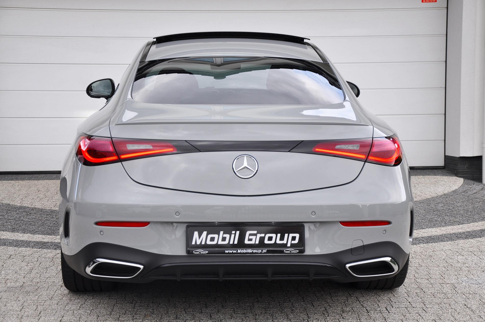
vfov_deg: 20.1
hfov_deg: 29.9
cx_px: 242
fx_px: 908
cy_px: 161
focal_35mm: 68
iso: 250
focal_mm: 45
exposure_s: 1/160
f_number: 6.3
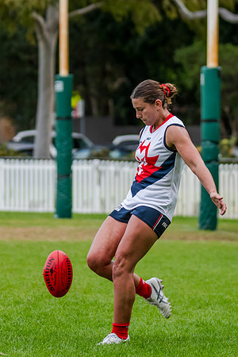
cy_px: 128
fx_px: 3282
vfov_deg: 6.2
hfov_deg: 4.2
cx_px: 119
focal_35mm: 331
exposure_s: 1/1600
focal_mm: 170
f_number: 4.5
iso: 800
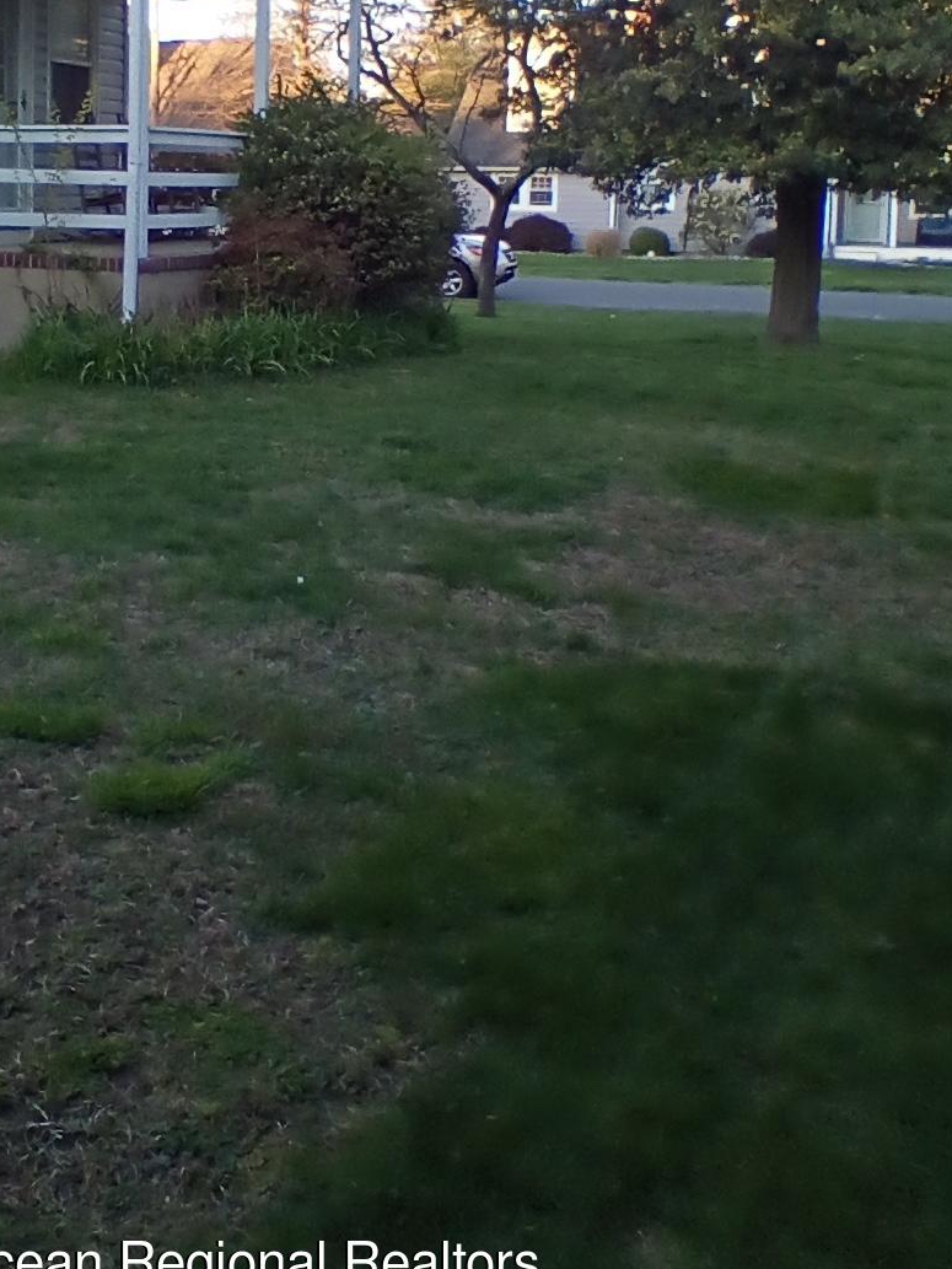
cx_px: 238
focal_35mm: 48
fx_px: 1760
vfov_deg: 38.9
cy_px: 364
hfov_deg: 29.8
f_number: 2.4
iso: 102
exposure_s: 1/120
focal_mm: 2.38
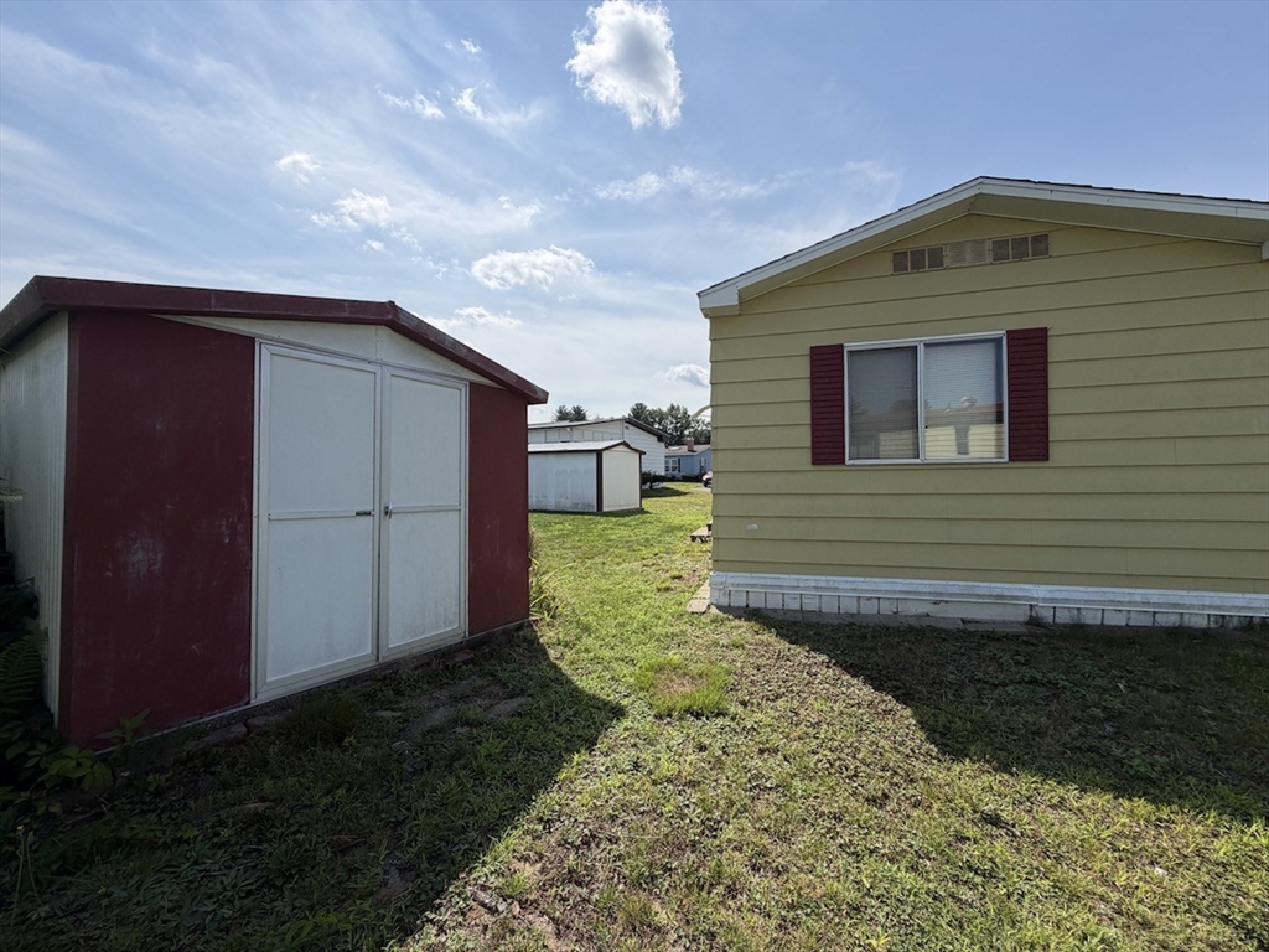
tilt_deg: +1.1
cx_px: 634
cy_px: 476
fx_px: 513
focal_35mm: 14
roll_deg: +0.7
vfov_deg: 85.7
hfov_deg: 102.1
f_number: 2.2
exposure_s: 1/1431
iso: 20
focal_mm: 2.22
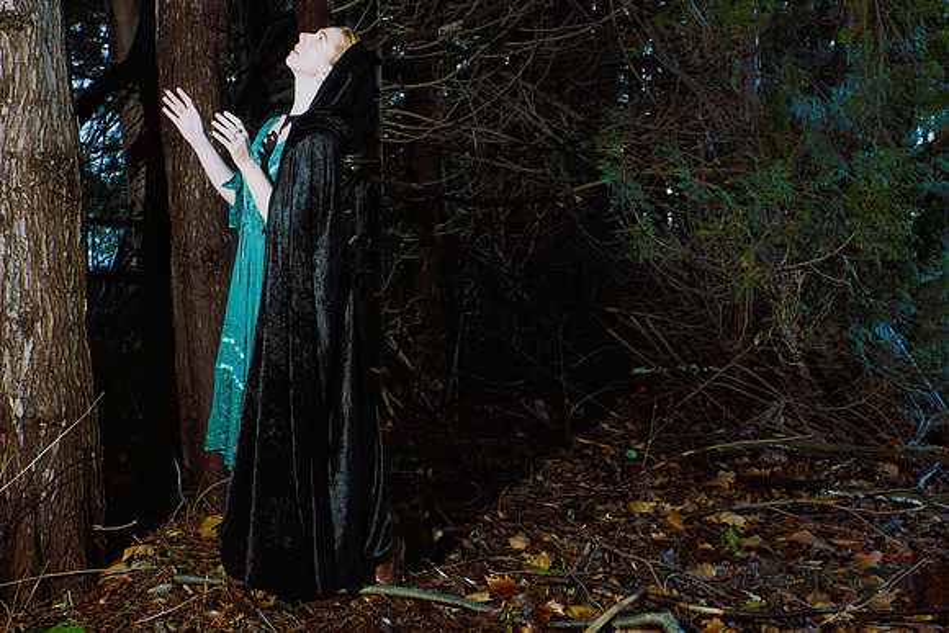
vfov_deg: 36.9
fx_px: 949
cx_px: 474
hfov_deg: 53.1
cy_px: 316
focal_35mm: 36
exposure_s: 1/60
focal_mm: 24
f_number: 5.6
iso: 400
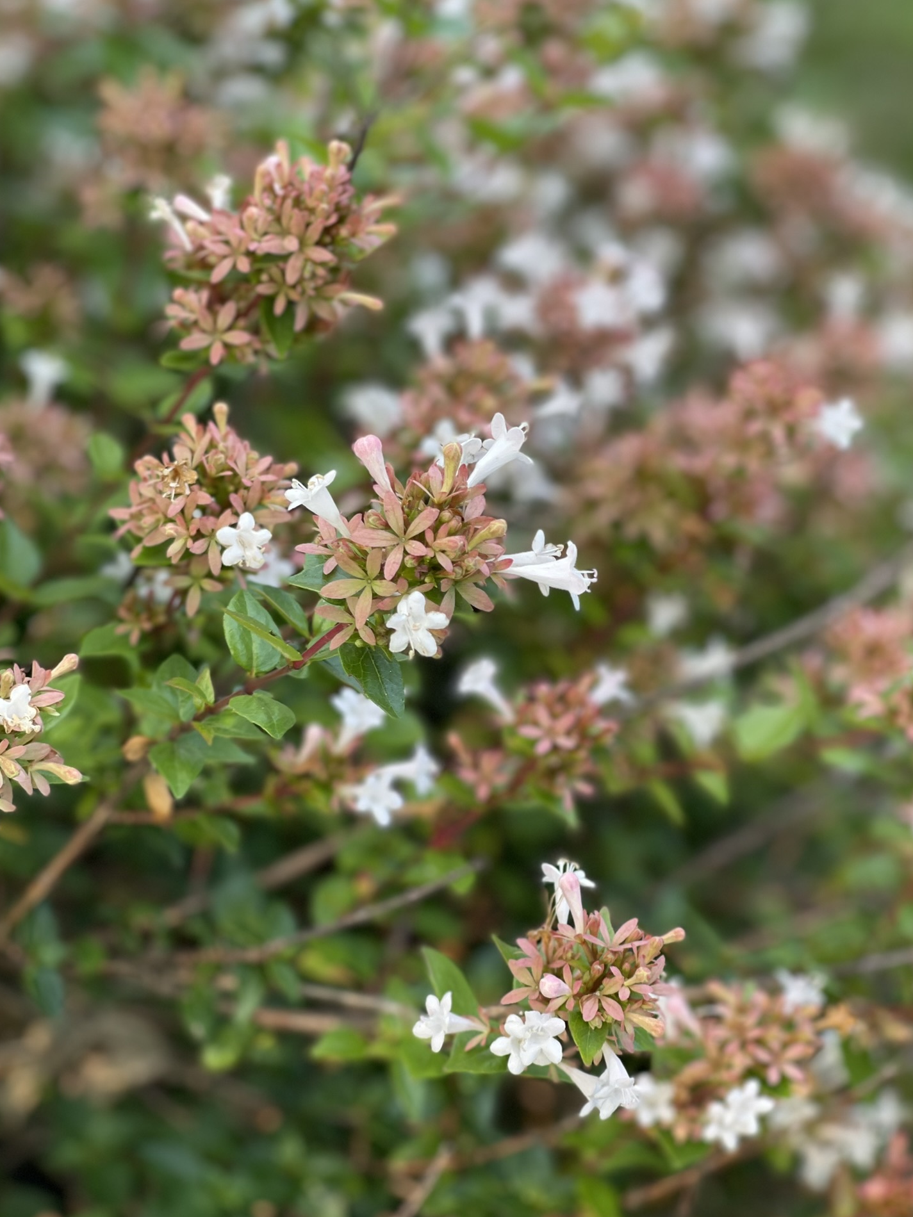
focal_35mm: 69
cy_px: 594
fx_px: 2427
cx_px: 456
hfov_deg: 21.3
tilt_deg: -39.5
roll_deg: +0.6
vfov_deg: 28.2
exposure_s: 1/121
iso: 64
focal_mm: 7.5
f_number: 2.2
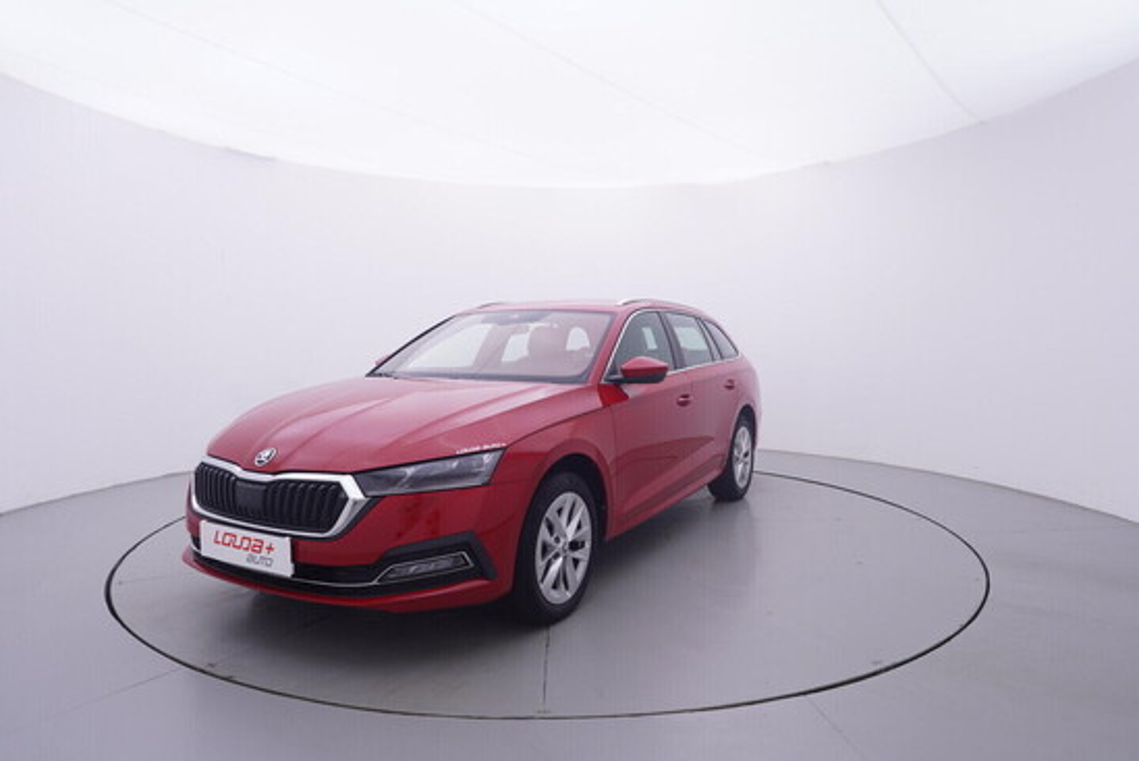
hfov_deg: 77.3
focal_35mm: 22
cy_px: 380
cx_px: 570
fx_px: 712
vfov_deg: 56.2
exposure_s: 1/80
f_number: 5
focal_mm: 15
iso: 200
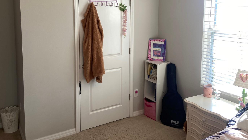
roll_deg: -1.4
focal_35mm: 33
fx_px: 217
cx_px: 124
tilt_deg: -9.8
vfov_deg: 35.2
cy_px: 42
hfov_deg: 59.5
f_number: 1.8
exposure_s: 1/120
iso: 32
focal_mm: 4.25
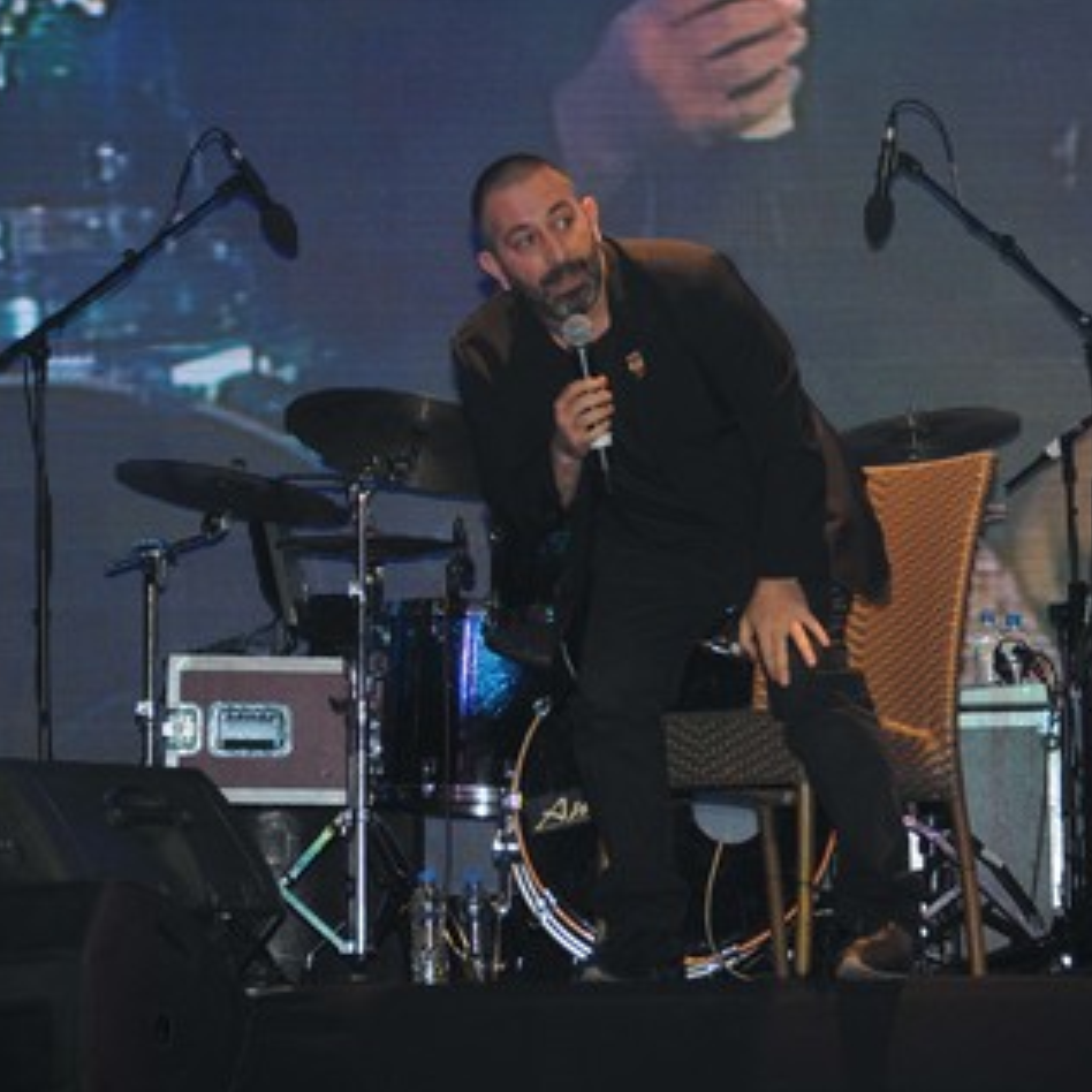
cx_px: 712
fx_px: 6210
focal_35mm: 174
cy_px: 548
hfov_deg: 10.0
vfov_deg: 10.0
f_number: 5.6
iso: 400
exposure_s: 1/60
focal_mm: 90
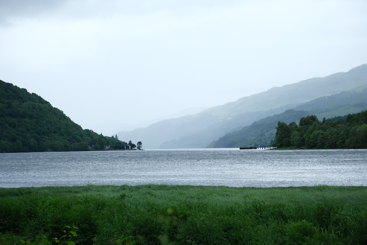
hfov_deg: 19.5
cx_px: 184
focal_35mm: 105
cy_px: 122
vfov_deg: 13.0
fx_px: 1070
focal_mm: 70
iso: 200
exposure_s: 1/200
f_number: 4
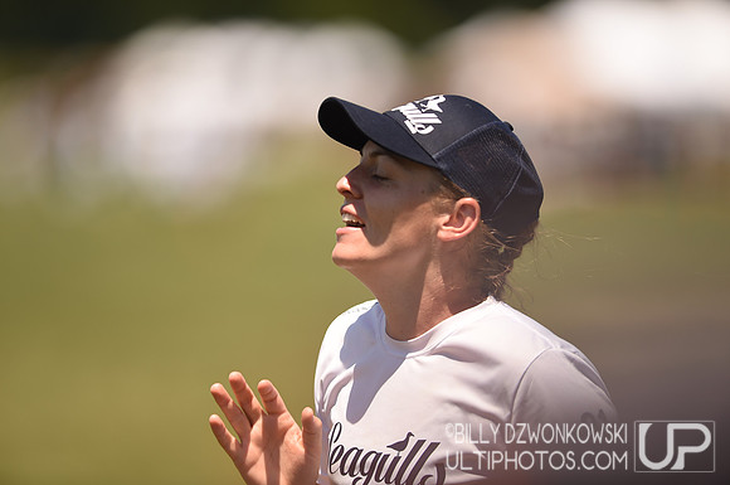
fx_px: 8100
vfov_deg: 3.4
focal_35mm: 400
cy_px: 242
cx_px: 365
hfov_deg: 5.2
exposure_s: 1/1600
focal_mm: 400
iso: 100
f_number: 2.8
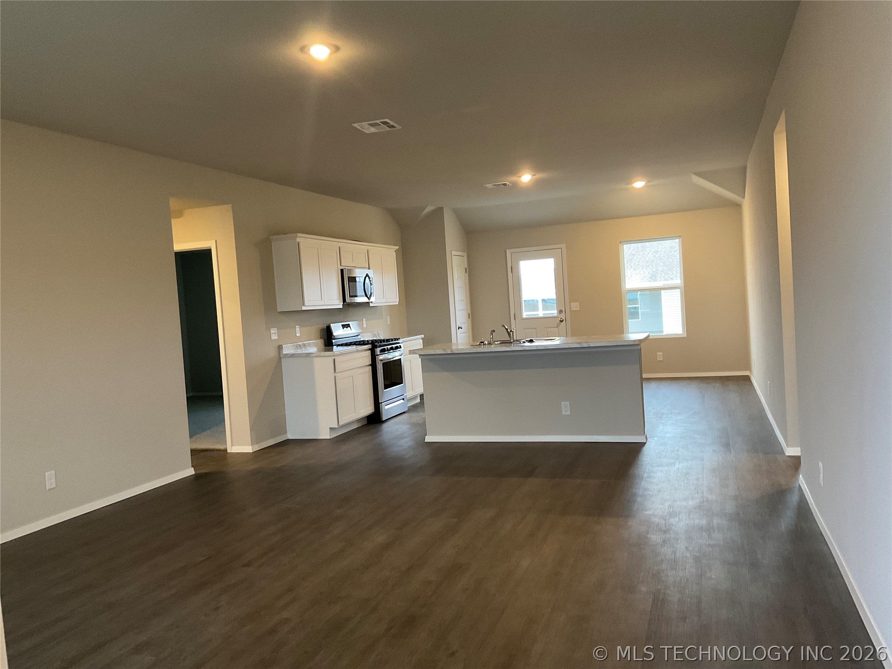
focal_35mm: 29
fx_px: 747
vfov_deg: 48.2
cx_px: 446
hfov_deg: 61.7
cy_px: 334
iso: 200
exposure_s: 1/40
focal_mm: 3
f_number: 1.8
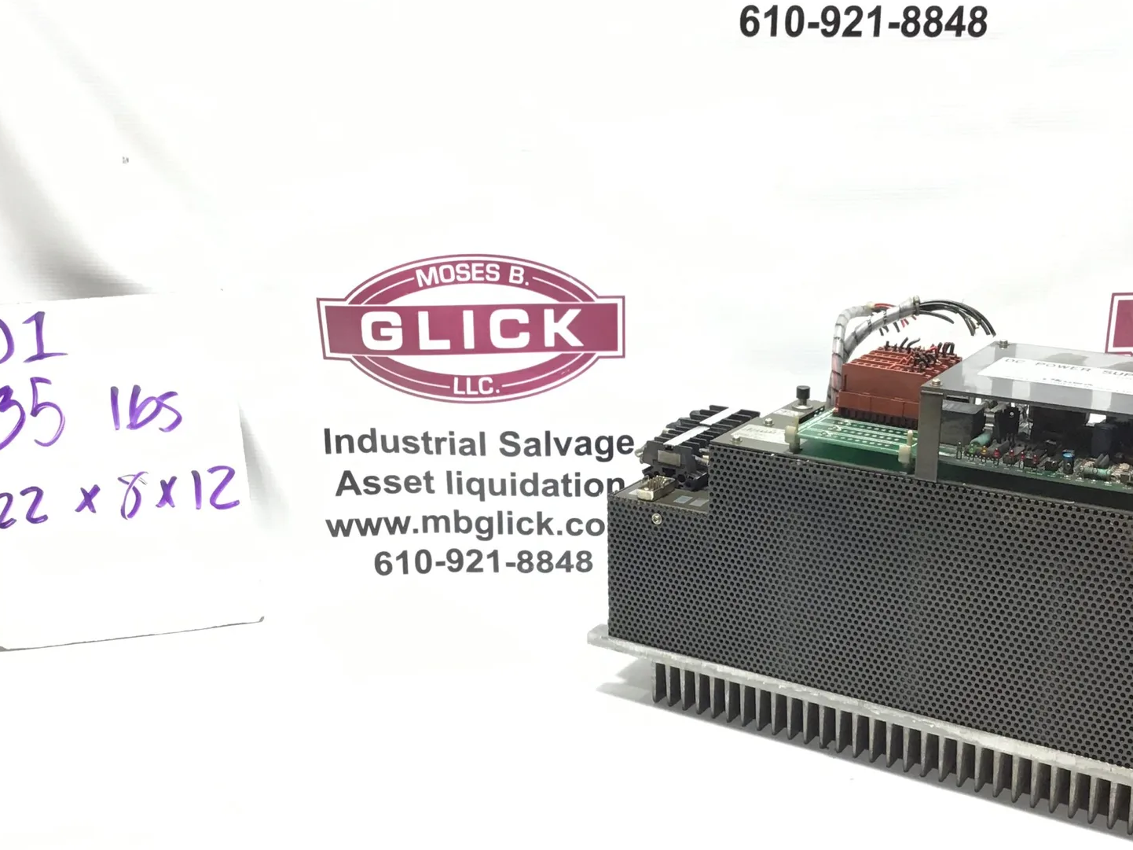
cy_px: 498
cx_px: 676
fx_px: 1407
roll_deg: +0.1
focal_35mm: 43
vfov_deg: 33.5
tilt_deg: -19.5
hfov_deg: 43.7
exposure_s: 1/30
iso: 25
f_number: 2.4
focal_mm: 3.3
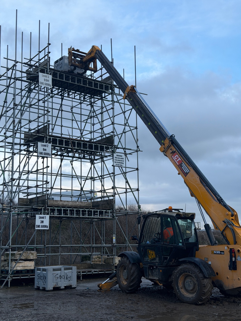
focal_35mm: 48
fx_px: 446
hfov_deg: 30.3
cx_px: 120
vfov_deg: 39.7
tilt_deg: +9.8
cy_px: 160
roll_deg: +0.9
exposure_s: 1/1100
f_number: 1.78
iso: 64
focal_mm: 6.76
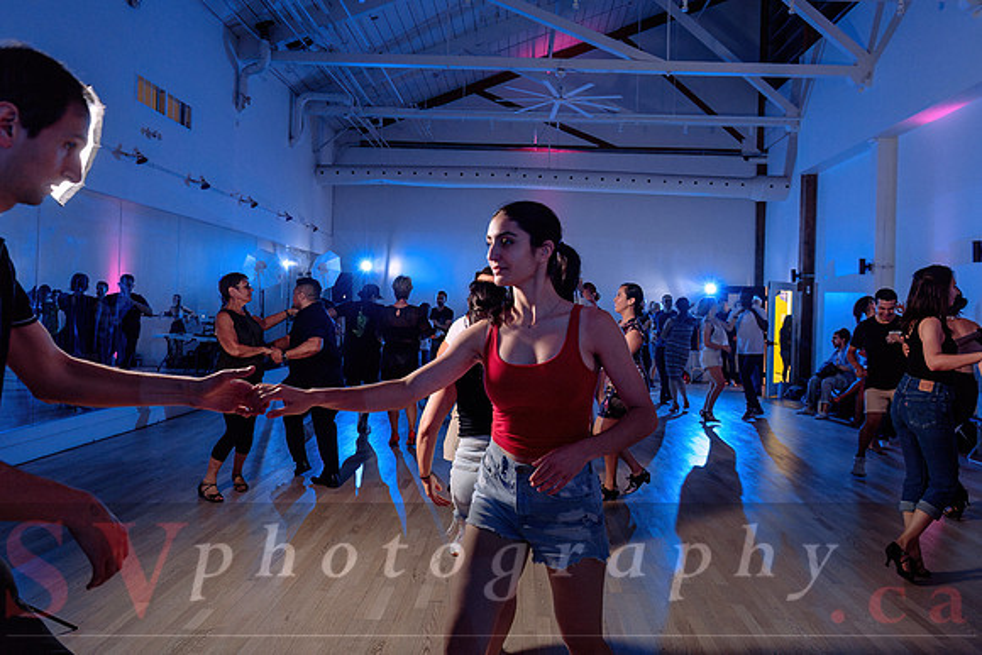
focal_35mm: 25
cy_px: 308
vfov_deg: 50.5
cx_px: 521
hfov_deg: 70.5
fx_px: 694
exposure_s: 1/160
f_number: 3.5
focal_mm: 24
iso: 1000
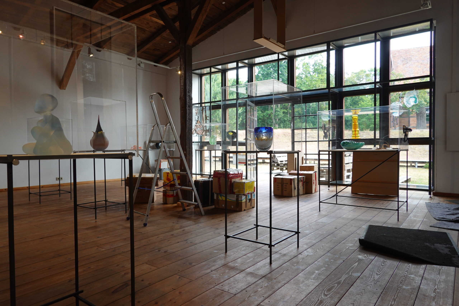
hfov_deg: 73.7
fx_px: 306
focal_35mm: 24
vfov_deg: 53.1
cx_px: 230
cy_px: 153
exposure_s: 1/60
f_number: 2.8
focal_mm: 9
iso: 100
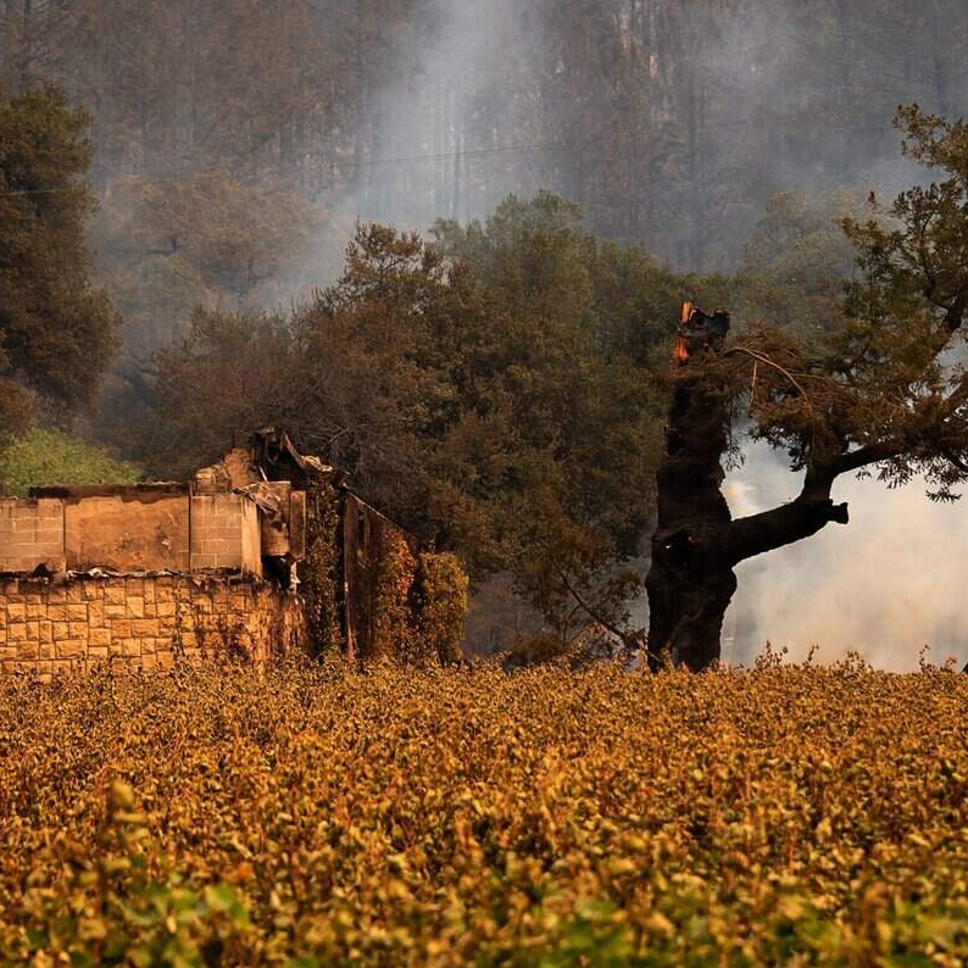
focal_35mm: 118
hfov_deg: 14.8
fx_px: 3733
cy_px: 483
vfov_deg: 14.8
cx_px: 523
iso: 400
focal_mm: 92
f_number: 5.3
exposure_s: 1/500
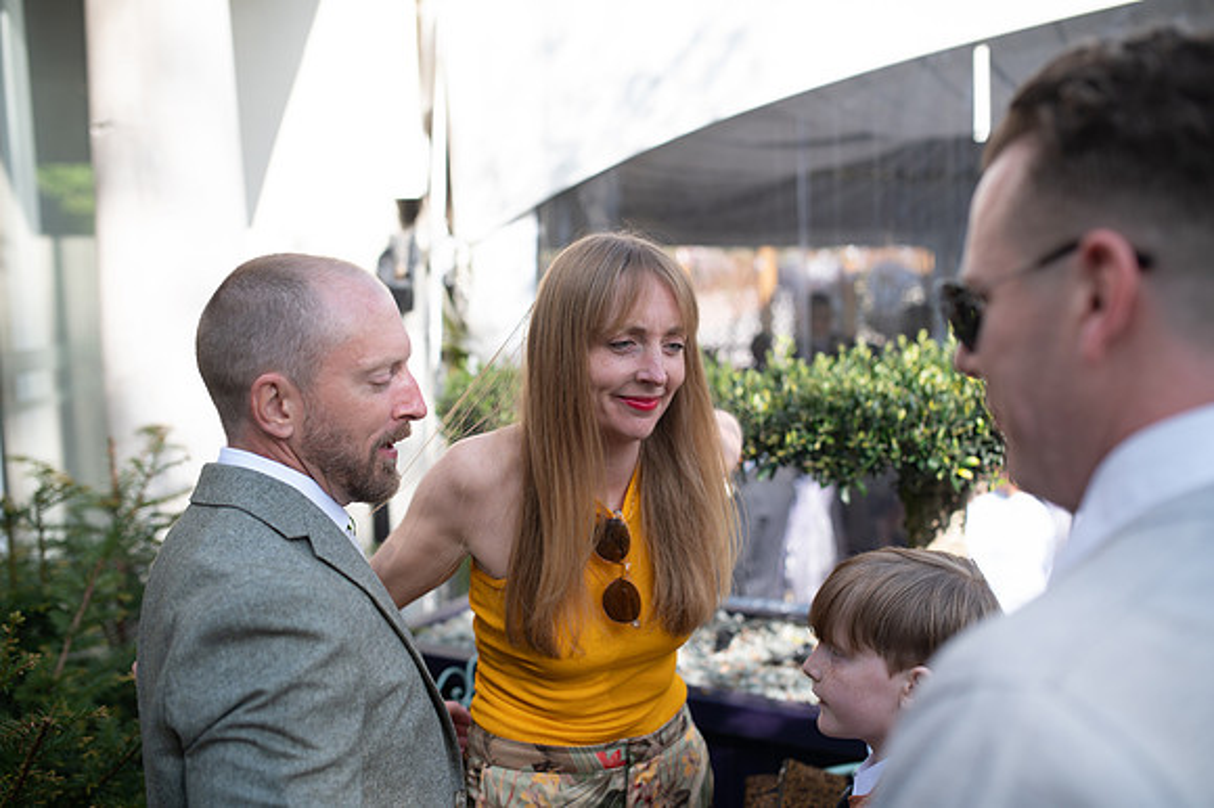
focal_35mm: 35
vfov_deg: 37.8
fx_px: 1180
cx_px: 607
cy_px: 404
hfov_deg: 54.5
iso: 100
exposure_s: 1/800
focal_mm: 35
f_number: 2.5
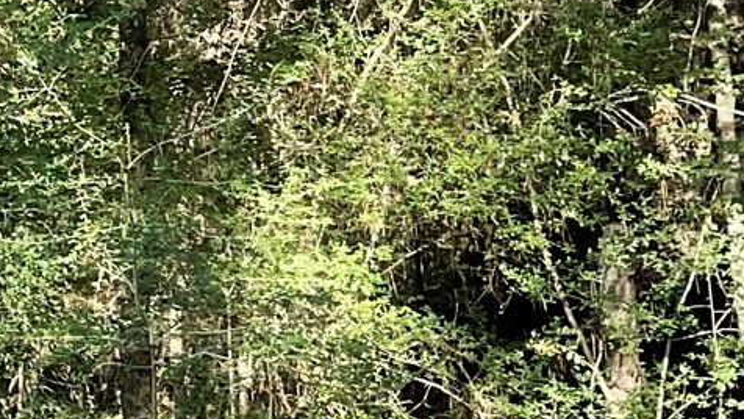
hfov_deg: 14.1
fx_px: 2684
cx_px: -556
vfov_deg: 8.9
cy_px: 103
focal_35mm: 136
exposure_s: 1/136
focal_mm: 3
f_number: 1.8
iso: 16
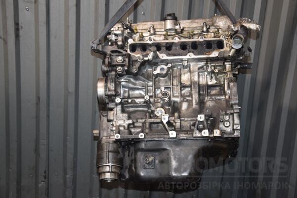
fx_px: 433
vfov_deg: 25.8
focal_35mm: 52
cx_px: 148
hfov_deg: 37.9
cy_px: 99
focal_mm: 35
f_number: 5
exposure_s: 1/60
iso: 800
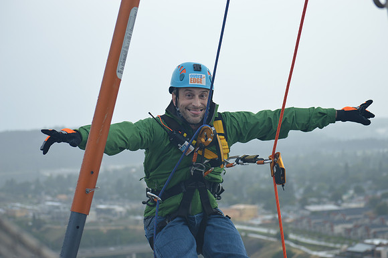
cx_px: 194
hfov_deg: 18.9
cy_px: 129
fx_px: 1163
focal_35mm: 108
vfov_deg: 12.7
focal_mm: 72
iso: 110
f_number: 5.6
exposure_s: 1/125
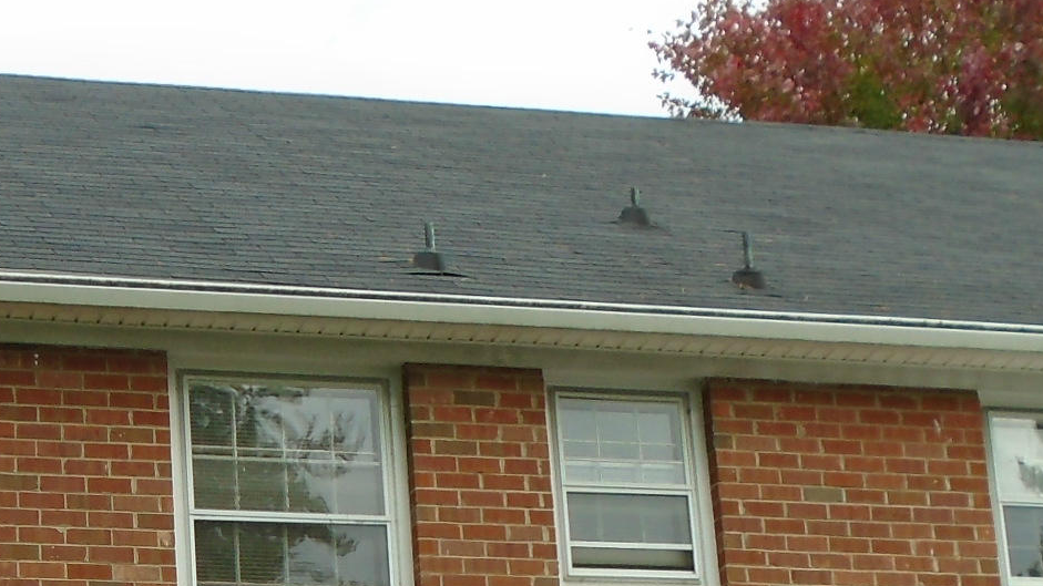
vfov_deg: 10.9
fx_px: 2986
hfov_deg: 19.5
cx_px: 108
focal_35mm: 108
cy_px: 789
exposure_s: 1/250
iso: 100
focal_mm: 6.4
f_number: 3.8
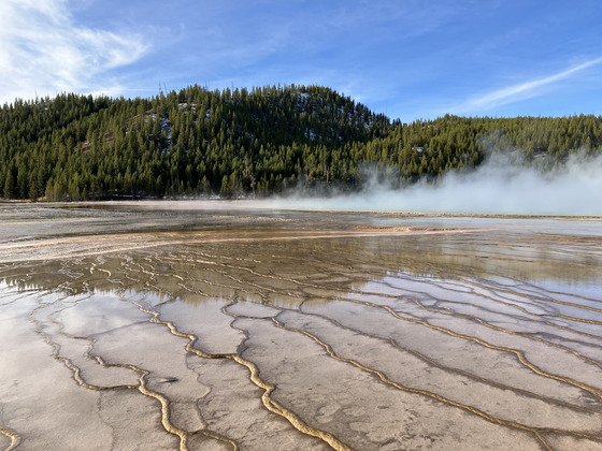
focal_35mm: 28
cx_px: 301
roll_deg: -1.3
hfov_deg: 63.4
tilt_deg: -2.3
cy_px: 226
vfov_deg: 49.7
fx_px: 487
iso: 32
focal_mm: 3.99
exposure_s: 1/787
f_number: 1.8
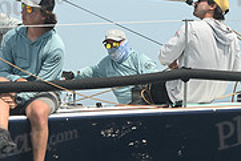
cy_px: 65
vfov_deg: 4.5
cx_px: 148
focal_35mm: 305
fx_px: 2043
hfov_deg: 6.7
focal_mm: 95
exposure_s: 1/1250
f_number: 5.6
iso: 320
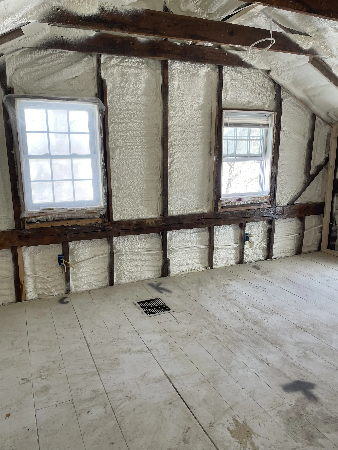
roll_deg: +0.2
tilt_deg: -11.0
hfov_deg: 53.1
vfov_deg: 67.3
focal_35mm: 26
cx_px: 169
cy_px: 225
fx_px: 339
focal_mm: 4.2
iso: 50
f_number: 1.6
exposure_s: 1/121
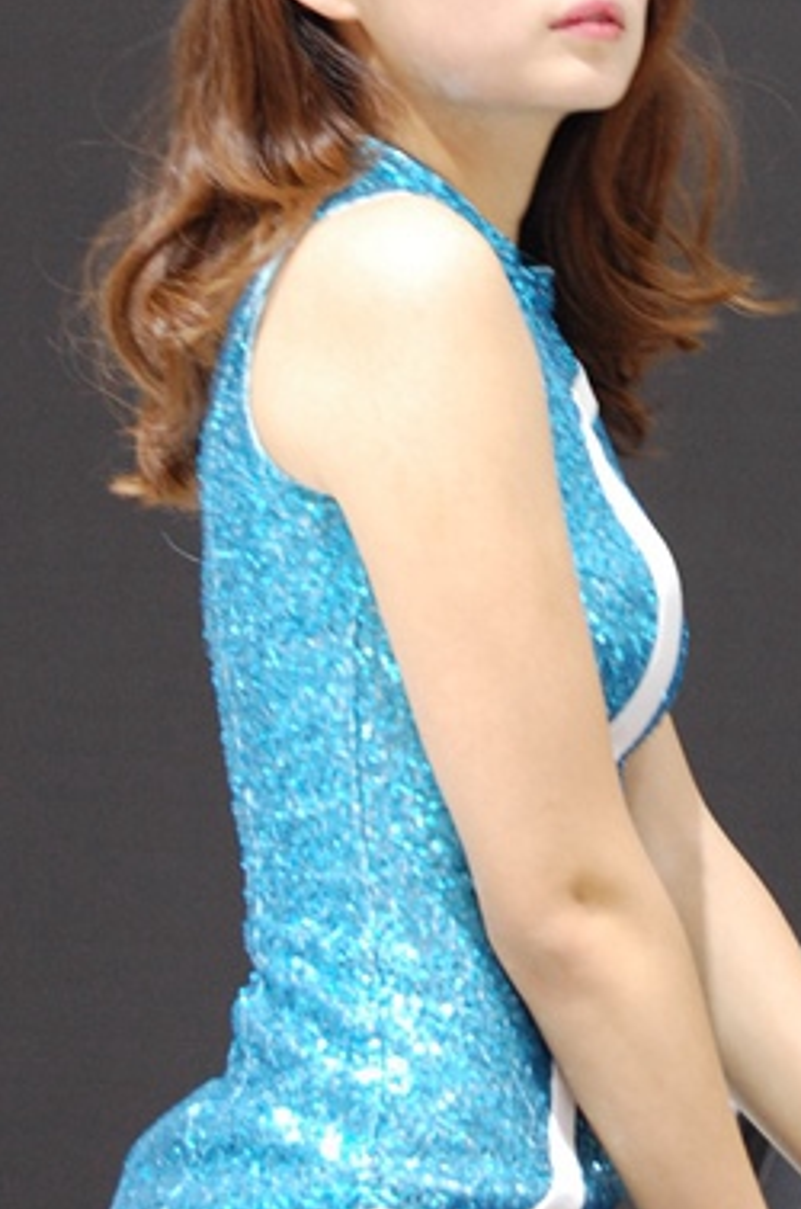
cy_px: 186
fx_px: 5864
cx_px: 487
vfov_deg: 11.7
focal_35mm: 175
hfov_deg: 7.8
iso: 800
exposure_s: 1/60
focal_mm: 55
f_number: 5.6
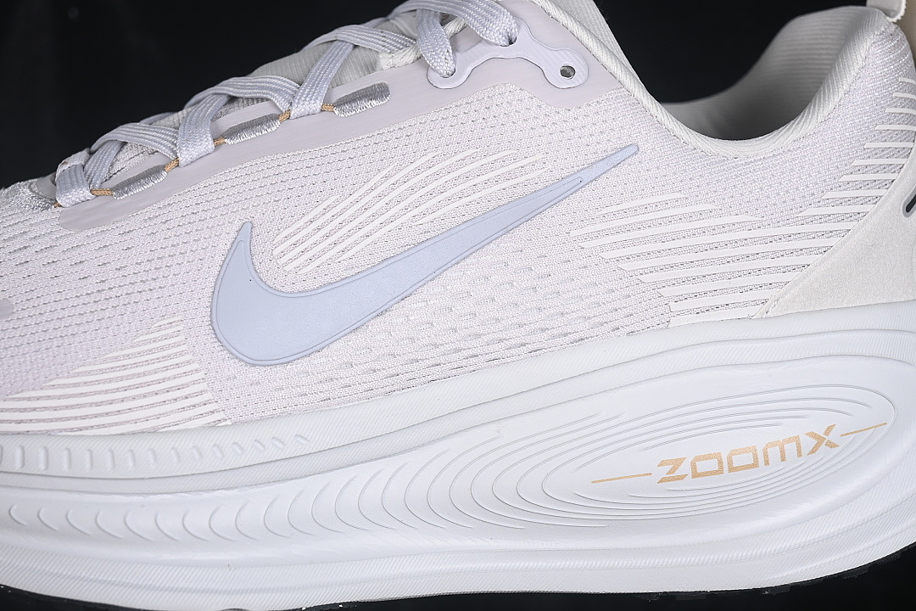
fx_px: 1908
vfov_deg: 18.2
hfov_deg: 27.0
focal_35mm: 75
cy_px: 306
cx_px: 458
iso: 160
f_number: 7.1
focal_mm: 50
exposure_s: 1/80
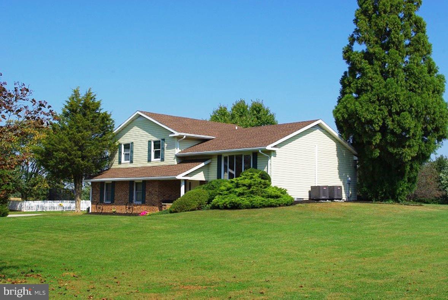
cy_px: 150
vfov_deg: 29.3
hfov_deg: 42.7
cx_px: 224
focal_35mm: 46
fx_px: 573
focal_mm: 30.63
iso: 100
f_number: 8
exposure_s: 1/180
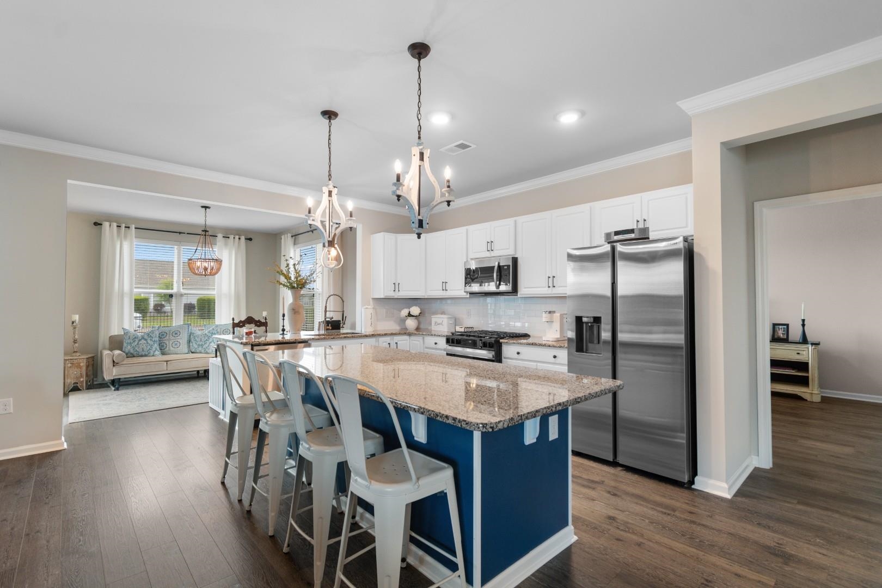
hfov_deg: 96.7
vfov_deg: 73.7
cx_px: 441
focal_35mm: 16
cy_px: 294
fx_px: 392
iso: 100
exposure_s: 1/5
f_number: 4.8
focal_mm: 11
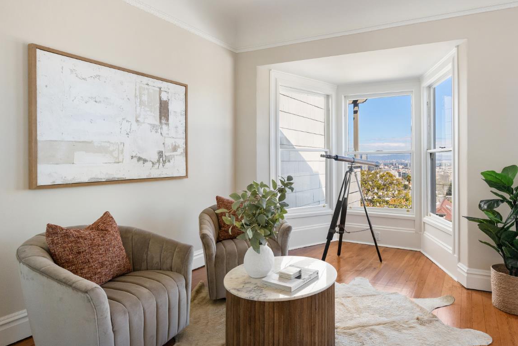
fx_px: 312
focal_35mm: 22
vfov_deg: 58.0
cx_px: 332
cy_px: 168
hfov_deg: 77.7
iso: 400
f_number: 8
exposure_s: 1/125
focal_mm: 16.5
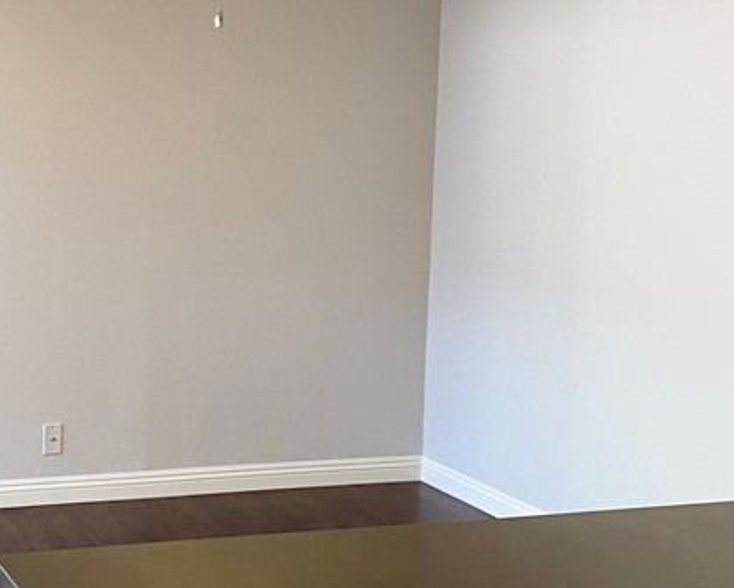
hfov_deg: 28.8
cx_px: 68
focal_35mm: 63
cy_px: 212
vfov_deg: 24.2
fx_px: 1369
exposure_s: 1/60
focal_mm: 4.25
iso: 80
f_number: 1.8
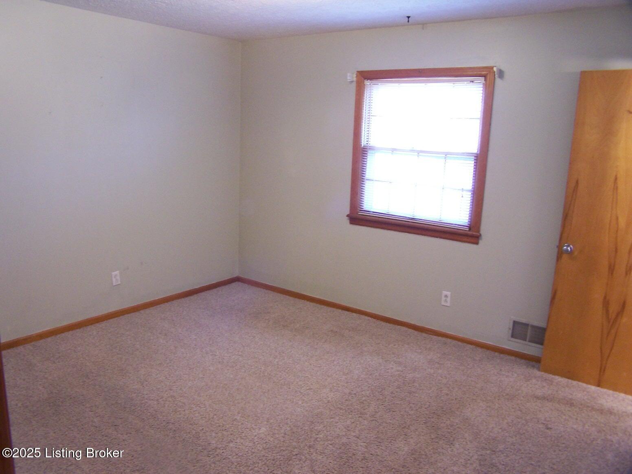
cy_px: 237
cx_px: 316
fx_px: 694
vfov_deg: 37.7
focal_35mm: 38
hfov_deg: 49.0
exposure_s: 1/10
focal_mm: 6.3
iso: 140
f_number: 2.8
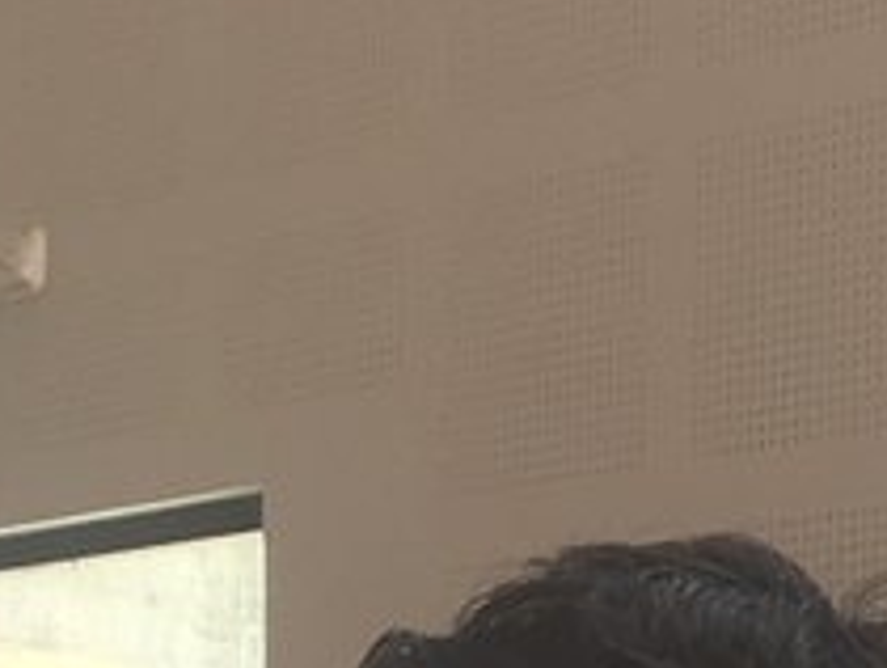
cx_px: 283
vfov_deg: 6.9
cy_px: 1363
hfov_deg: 9.5
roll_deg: -0.2
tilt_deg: -1.6
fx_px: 5310
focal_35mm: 207
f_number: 2.2
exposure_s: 1/100
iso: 32
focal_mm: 4.15
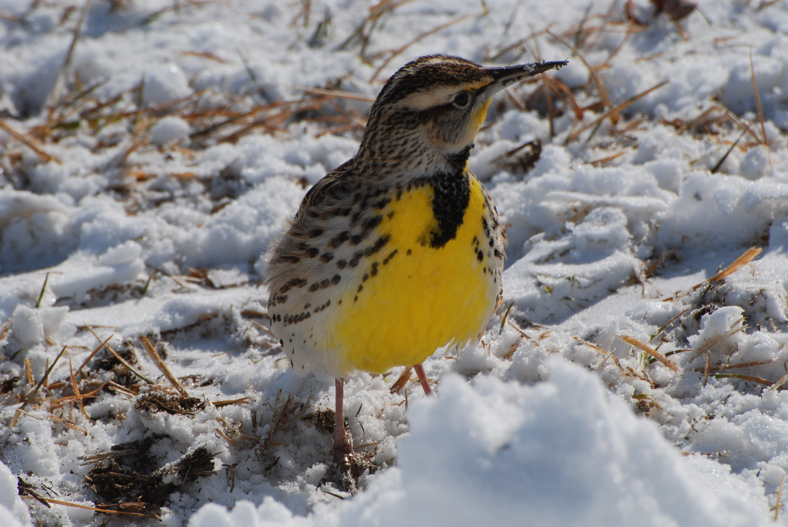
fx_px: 9862
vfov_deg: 3.1
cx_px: 394
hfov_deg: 4.6
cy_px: 264
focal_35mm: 450
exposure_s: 1/350
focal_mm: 300
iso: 100
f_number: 13
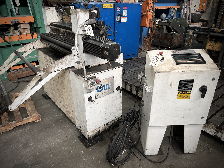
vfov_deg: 53.1
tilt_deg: -26.0
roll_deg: +1.1
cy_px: 84
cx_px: 112
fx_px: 168
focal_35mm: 26
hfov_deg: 67.3
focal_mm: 5.7
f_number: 1.5
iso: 80
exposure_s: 1/60
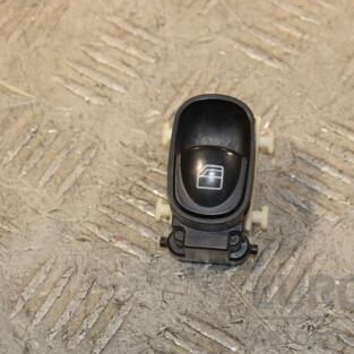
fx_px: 1978
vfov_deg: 10.2
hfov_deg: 10.2
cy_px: 141
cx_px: 231
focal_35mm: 171
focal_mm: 70
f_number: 7.1
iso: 800
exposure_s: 1/200
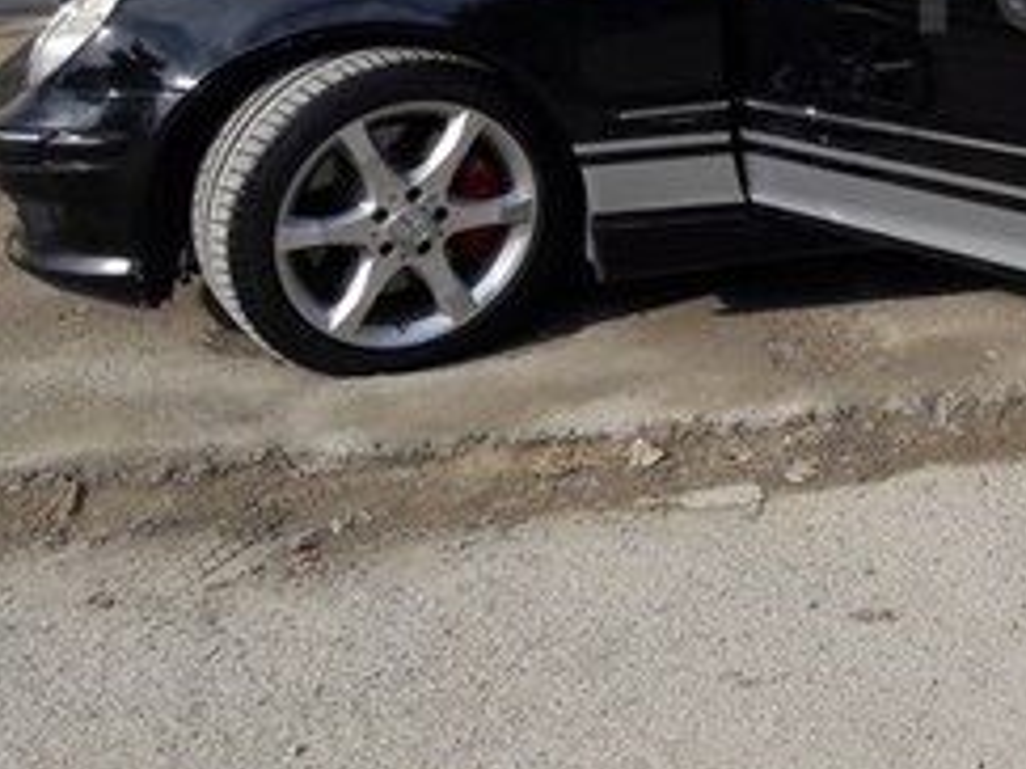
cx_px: 1317
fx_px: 2251
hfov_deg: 23.0
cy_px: -32
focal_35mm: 76
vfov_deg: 18.8
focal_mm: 3.7
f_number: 1.9
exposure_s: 1/1130
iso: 40
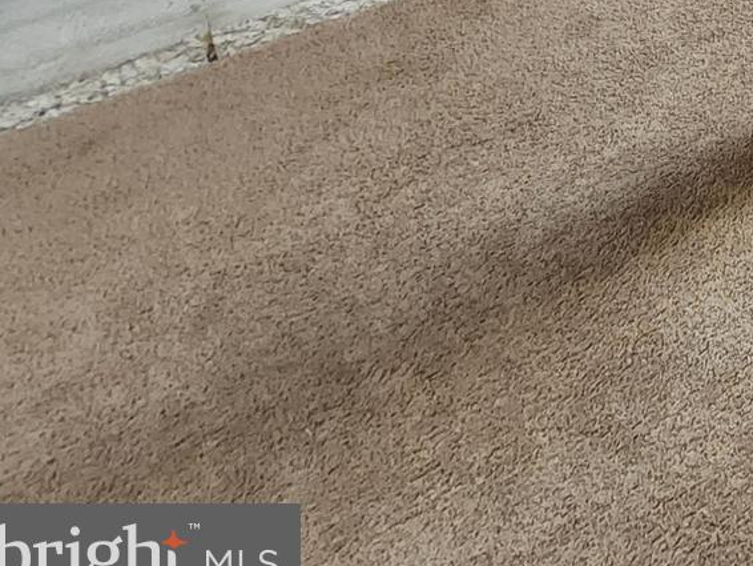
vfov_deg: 21.8
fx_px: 1023
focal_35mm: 47
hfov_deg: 23.0
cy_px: -410
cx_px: 1330
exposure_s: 1/40
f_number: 2.2
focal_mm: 2.2
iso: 320
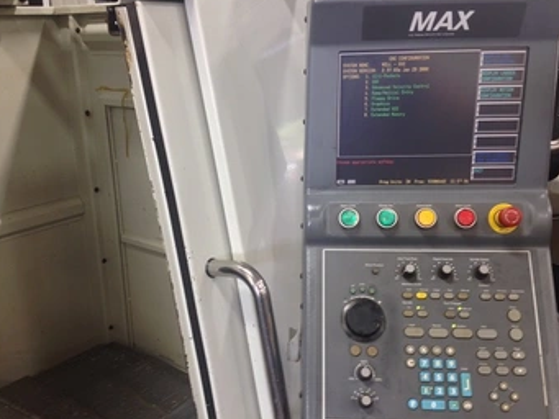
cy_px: 221
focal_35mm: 41
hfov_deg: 45.7
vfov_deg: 35.1
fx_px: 662
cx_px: 264
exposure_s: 1/24
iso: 50
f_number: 2.4
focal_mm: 4.28
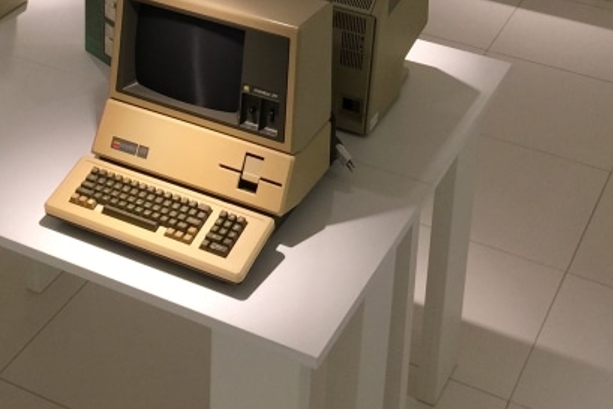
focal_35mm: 76
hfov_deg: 26.4
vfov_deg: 16.9
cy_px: -127
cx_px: 172
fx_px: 1294
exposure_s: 1/15
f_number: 2.2
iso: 32
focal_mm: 4.15
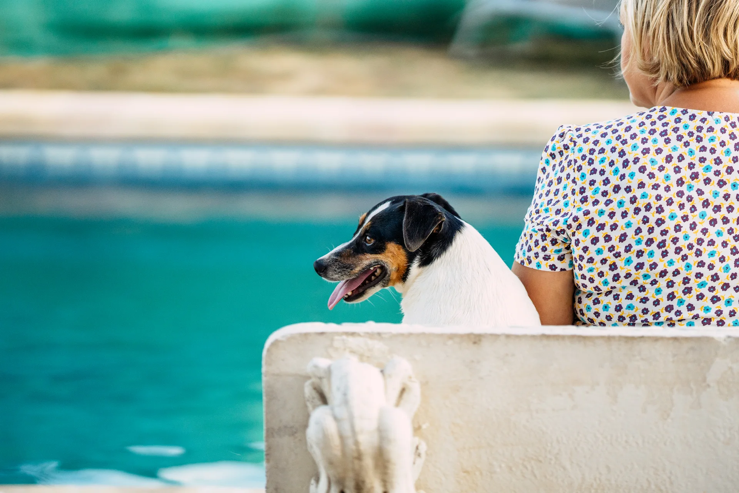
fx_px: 2617
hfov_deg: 16.1
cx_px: 370
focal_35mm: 128
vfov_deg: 10.8
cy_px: 246
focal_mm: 85
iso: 500
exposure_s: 1/4000
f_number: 1.4
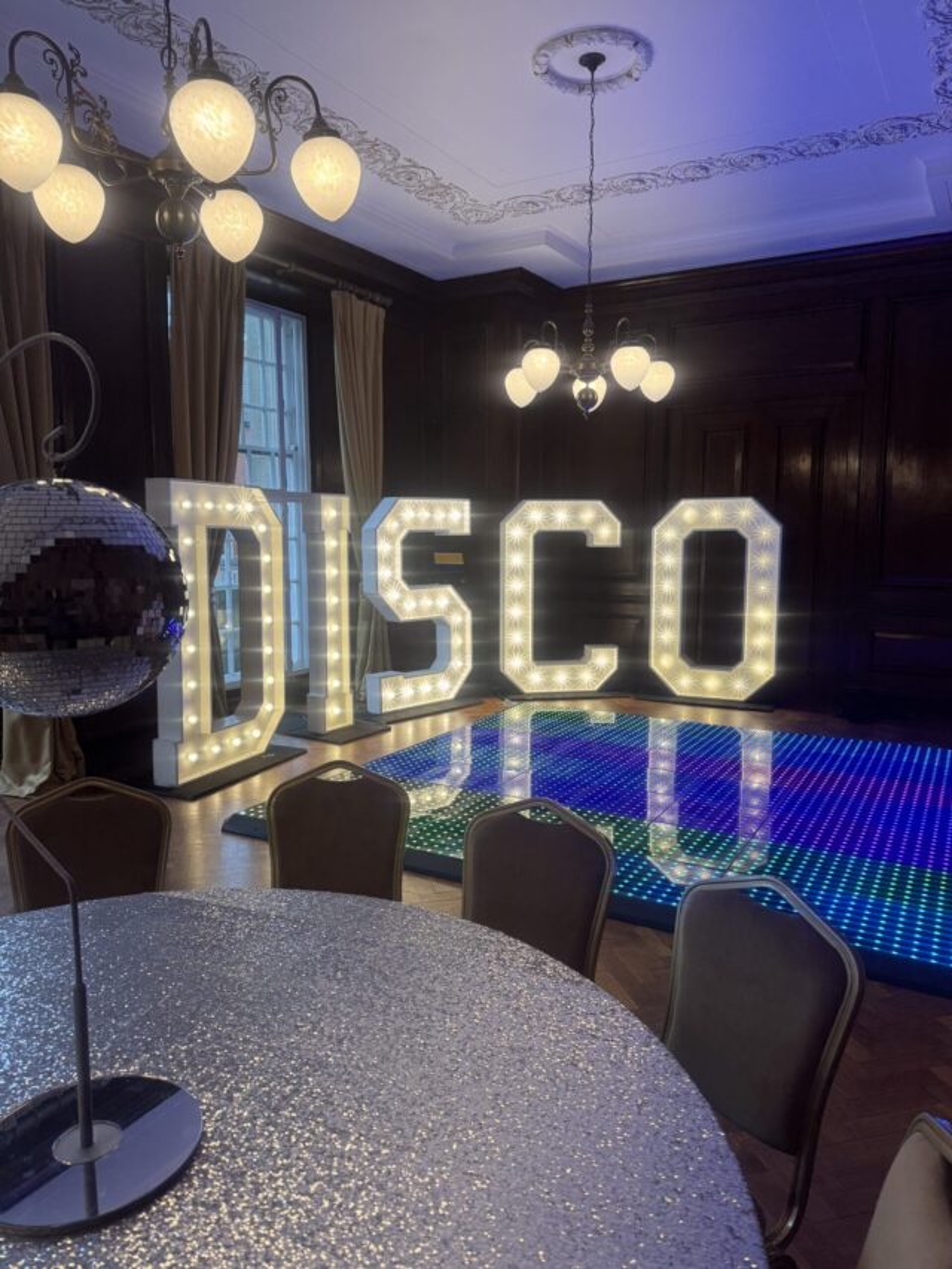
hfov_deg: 56.8
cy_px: 634
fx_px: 880
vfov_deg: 71.6
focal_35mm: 24
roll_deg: +0.0
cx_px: 476
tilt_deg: -6.6
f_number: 1.78
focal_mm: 6.76
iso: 100
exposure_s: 1/100
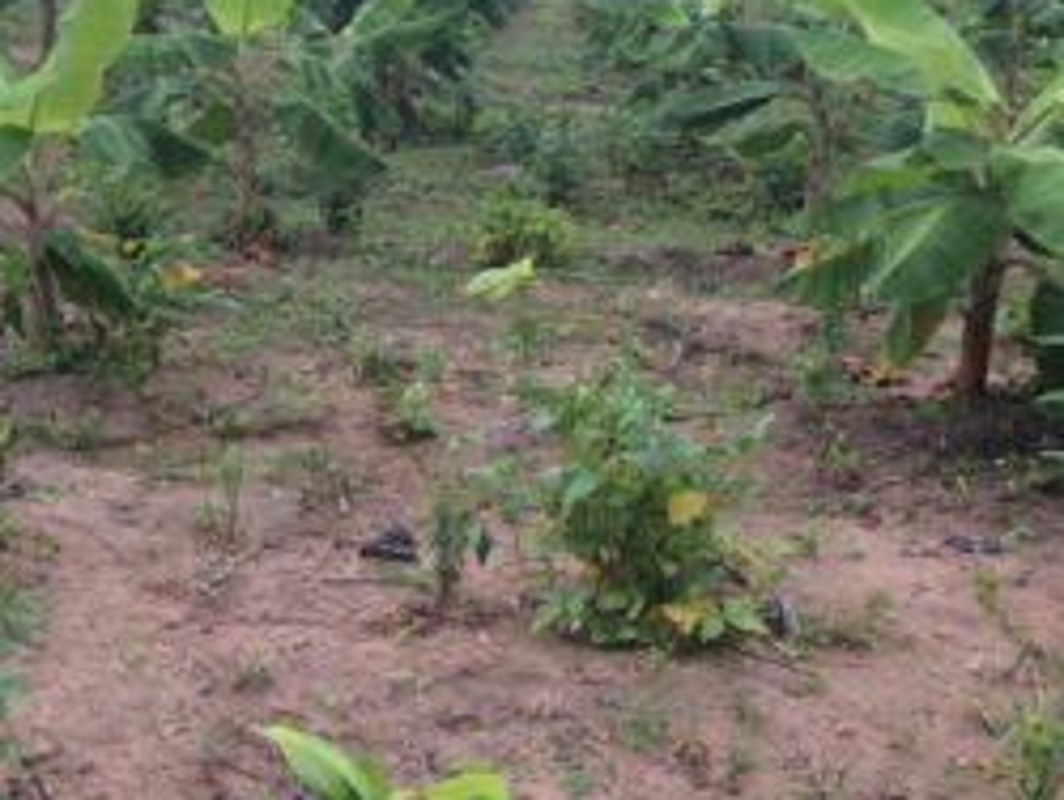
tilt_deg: -25.9
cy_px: 494
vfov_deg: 32.8
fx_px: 1354
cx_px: 462
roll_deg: +0.8
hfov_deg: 42.8
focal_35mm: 44
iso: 32
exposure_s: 1/222
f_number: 2.2
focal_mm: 4.15
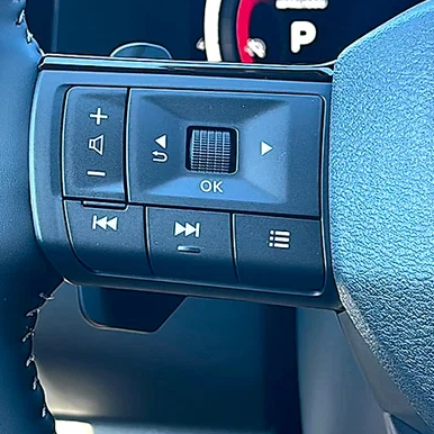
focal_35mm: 77
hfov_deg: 22.5
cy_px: 182
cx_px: 183
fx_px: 1092
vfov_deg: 22.5
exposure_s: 1/113
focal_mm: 6.86
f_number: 1.78
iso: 64
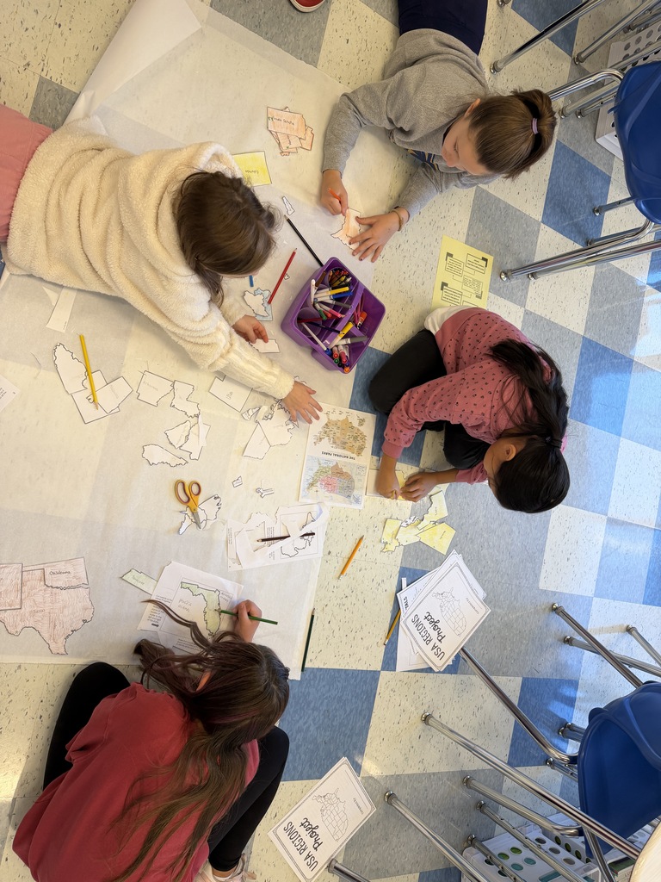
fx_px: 611
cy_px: 441
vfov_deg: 71.6
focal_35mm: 24
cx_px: 330
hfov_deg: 56.8
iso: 80
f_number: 1.78
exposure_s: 1/121
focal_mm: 6.76
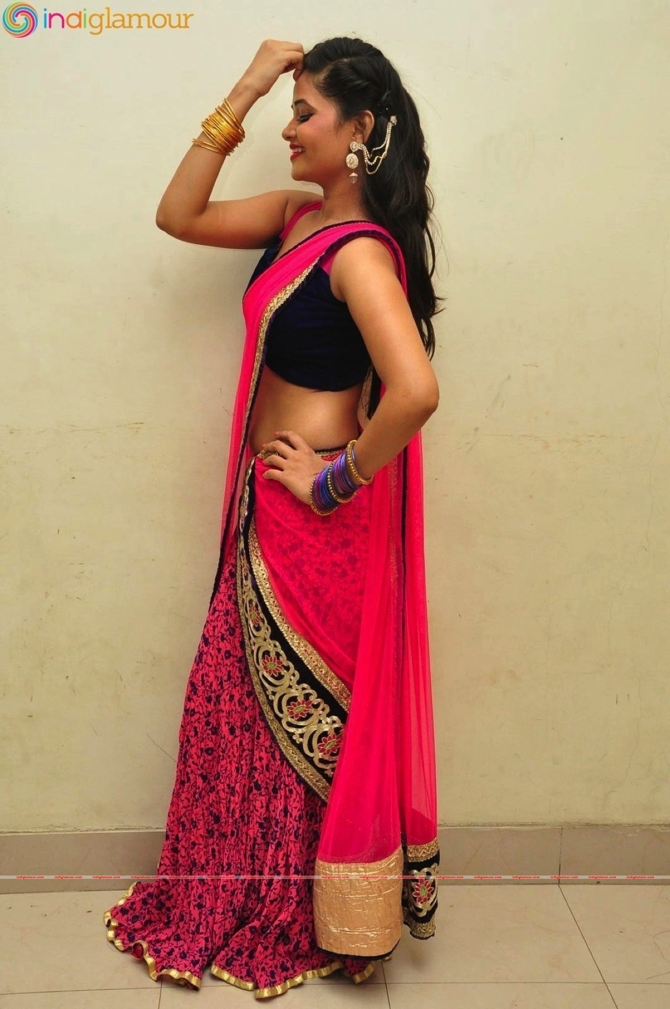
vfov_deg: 43.6
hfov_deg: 29.8
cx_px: 335
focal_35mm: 45
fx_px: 1259
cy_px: 504
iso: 1600
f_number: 7.1
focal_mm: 30
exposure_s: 1/125
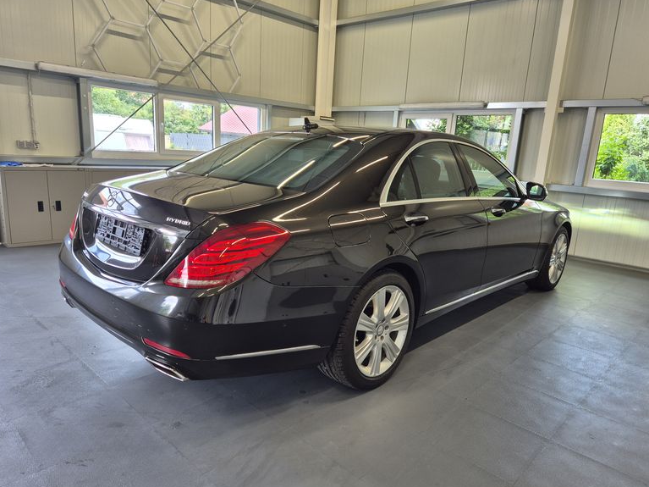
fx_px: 450
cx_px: 325
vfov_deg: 56.8
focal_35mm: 24
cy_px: 252
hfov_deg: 71.6
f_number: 1.8
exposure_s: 1/61
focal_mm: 5.4
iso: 32
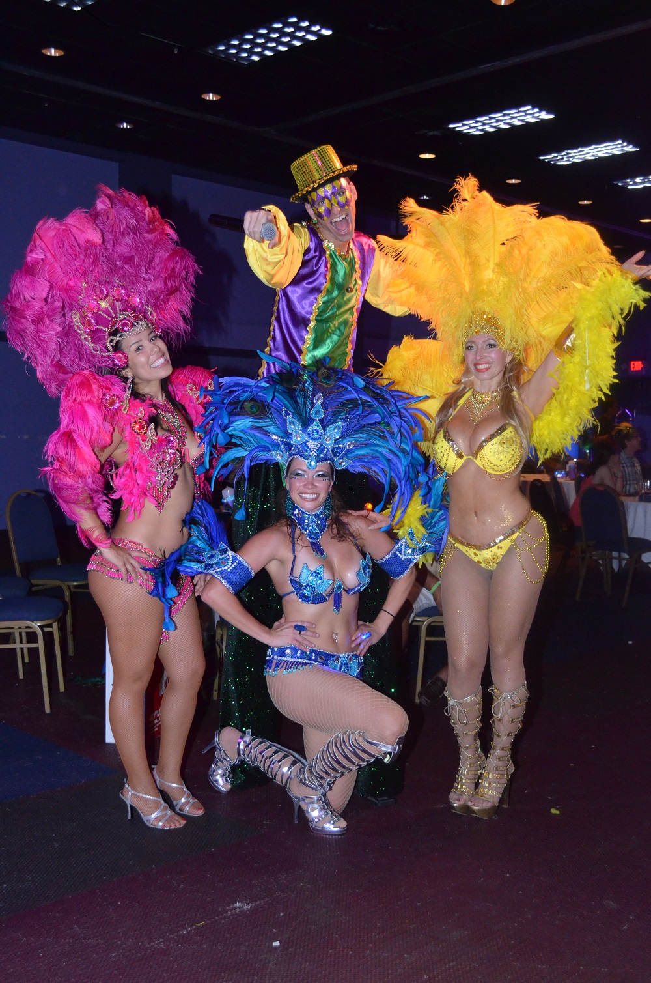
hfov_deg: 34.1
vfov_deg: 49.6
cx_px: 326
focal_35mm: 39
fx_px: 1062
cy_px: 492
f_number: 4.2
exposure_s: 1/60
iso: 3200
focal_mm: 26
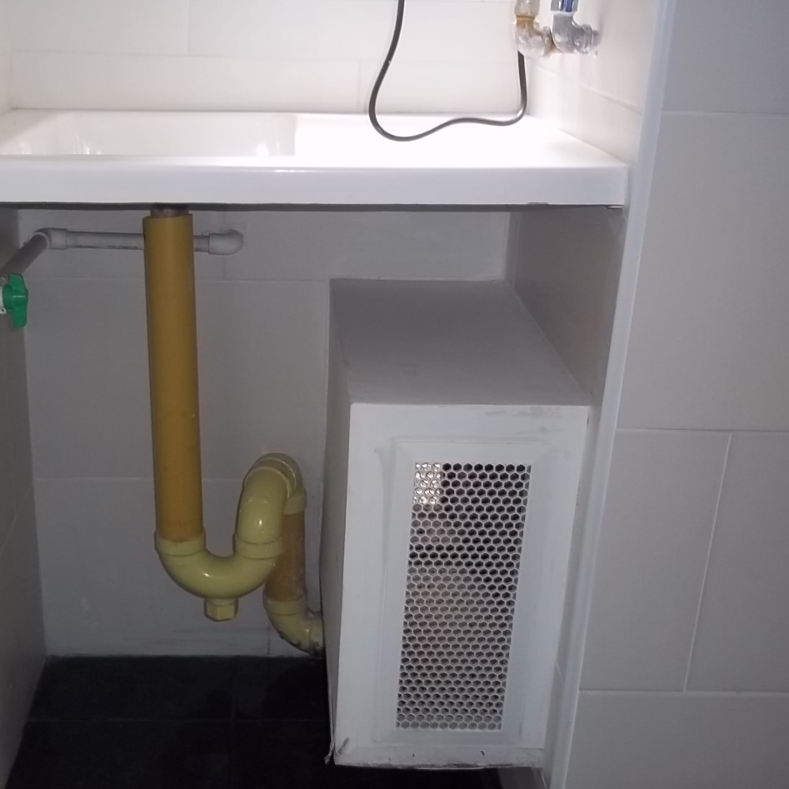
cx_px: 270
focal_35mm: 43
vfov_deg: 39.2
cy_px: 394
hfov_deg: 38.8
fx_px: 1109
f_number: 3.1
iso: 160
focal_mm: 6.5
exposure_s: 1/30
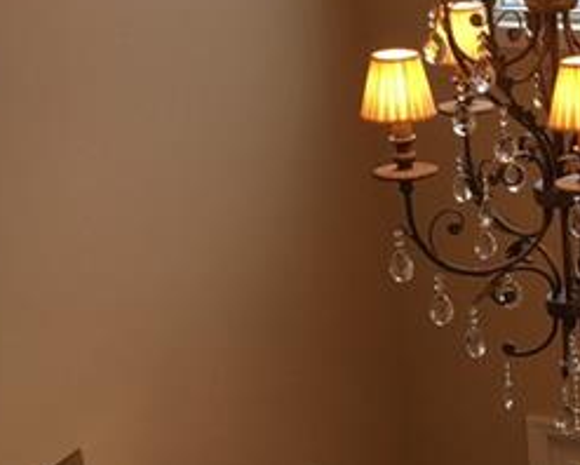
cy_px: 197
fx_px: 1512
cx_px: 641
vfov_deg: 17.5
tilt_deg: -18.3
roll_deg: +2.6
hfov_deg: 20.7
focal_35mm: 88
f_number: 2.2
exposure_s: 1/40
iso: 25
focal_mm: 4.15
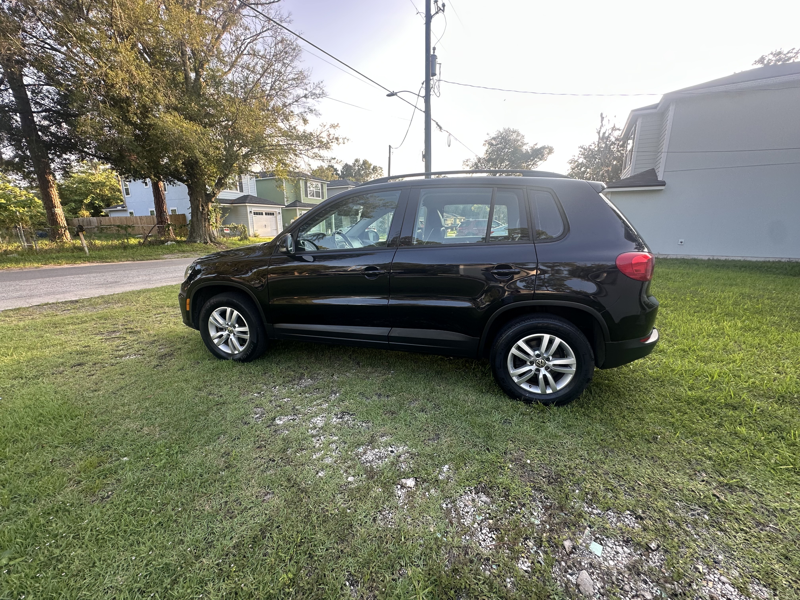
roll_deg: +1.4
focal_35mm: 14
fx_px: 324
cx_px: 400
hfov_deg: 102.1
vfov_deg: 85.7
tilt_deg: -11.9
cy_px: 300
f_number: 2.2
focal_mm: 2.22
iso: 40
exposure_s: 1/117
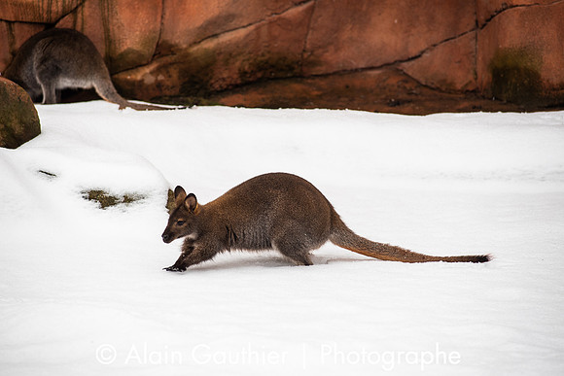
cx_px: 282
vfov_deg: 8.1
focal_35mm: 170
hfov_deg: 12.1
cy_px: 188
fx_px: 2664
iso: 100
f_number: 4
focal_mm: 170
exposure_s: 1/250
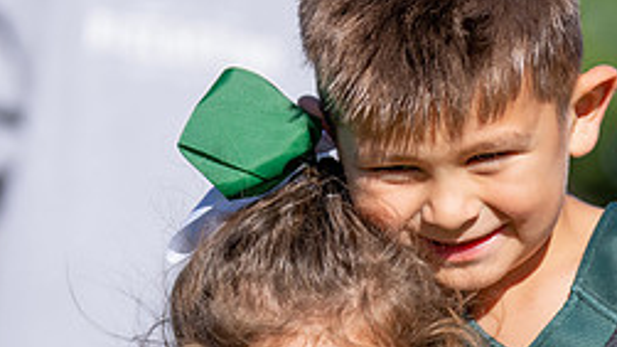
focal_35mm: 319
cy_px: 445
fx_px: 5217
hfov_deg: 6.8
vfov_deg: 3.8
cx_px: 465
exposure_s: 1/2500
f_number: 2.8
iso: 160
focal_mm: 123
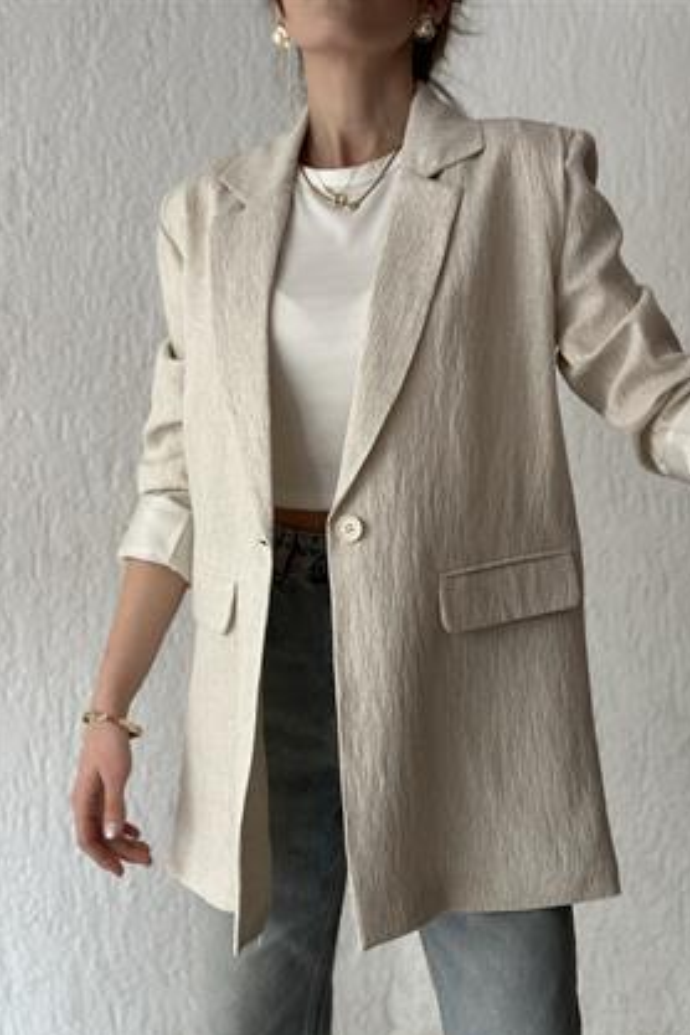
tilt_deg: -4.9
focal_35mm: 51
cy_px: 526
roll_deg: +0.0
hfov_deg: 26.5
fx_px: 1466
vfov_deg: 38.9
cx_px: 387
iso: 125
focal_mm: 6.86
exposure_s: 1/63
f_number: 1.78
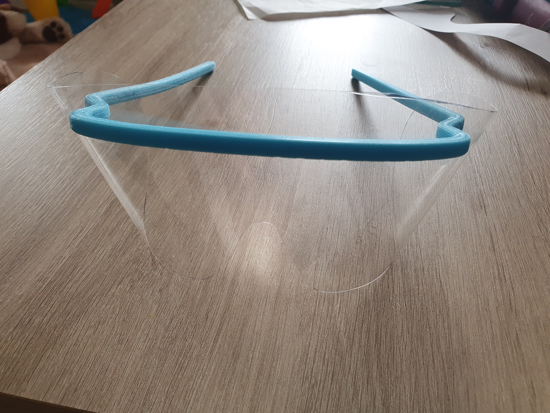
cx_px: 275
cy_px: 206
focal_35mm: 26
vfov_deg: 53.1
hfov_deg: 67.3
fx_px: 413
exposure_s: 1/100
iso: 125
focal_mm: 4.32
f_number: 2.4
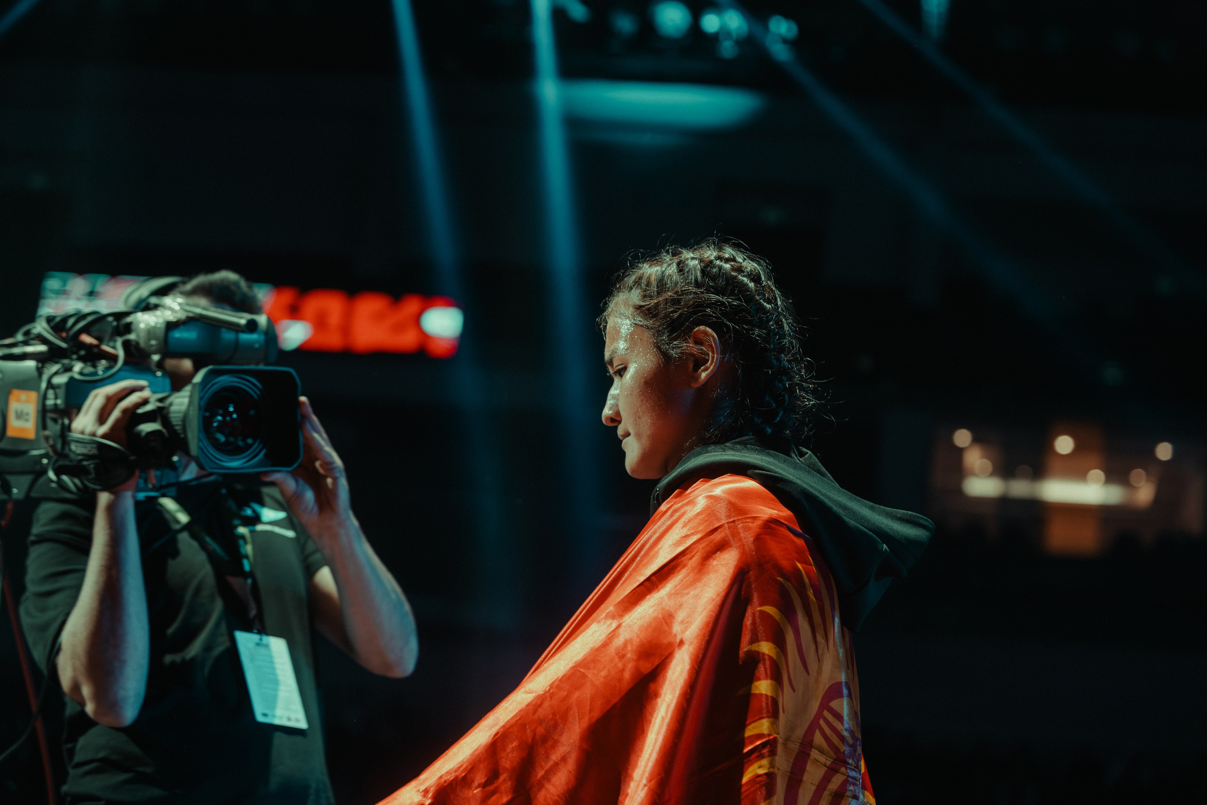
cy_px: 402
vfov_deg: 19.5
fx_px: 2347
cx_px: 604
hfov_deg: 28.8
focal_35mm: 70
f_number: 4
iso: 2500
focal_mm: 70
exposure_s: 1/320
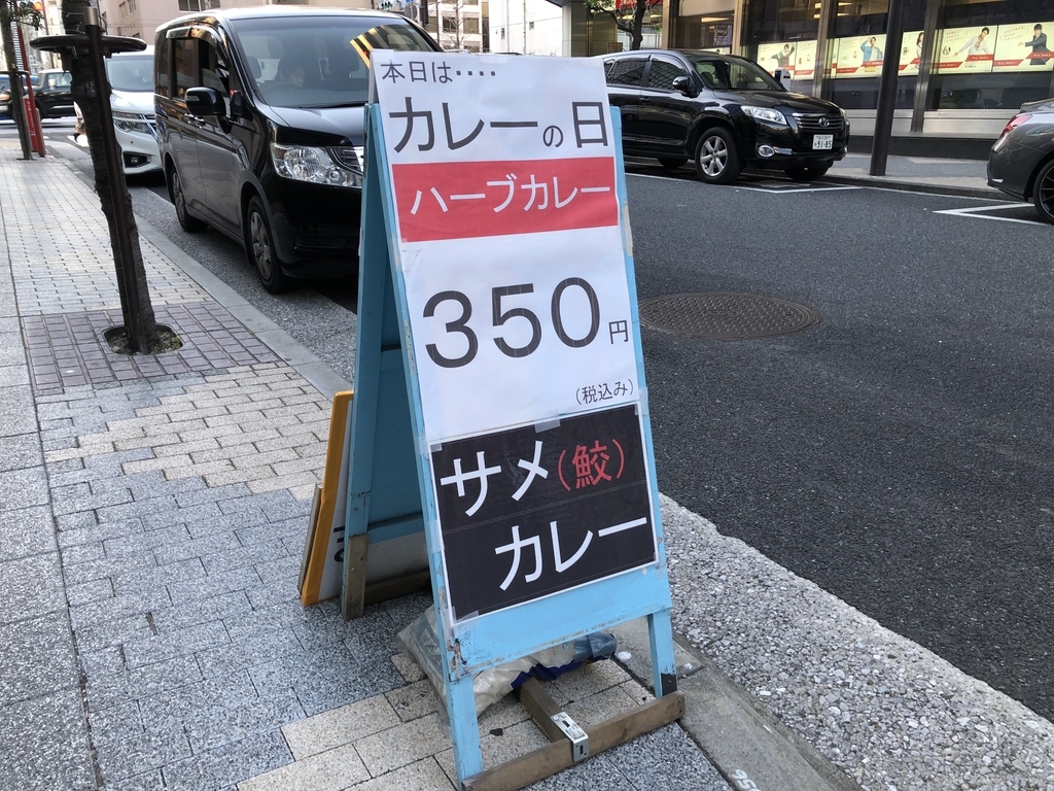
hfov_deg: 63.4
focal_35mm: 28
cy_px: 396
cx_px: 527
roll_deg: +1.0
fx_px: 853
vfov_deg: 49.7
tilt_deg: -17.8
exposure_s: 1/100
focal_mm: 4
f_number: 1.8
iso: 40
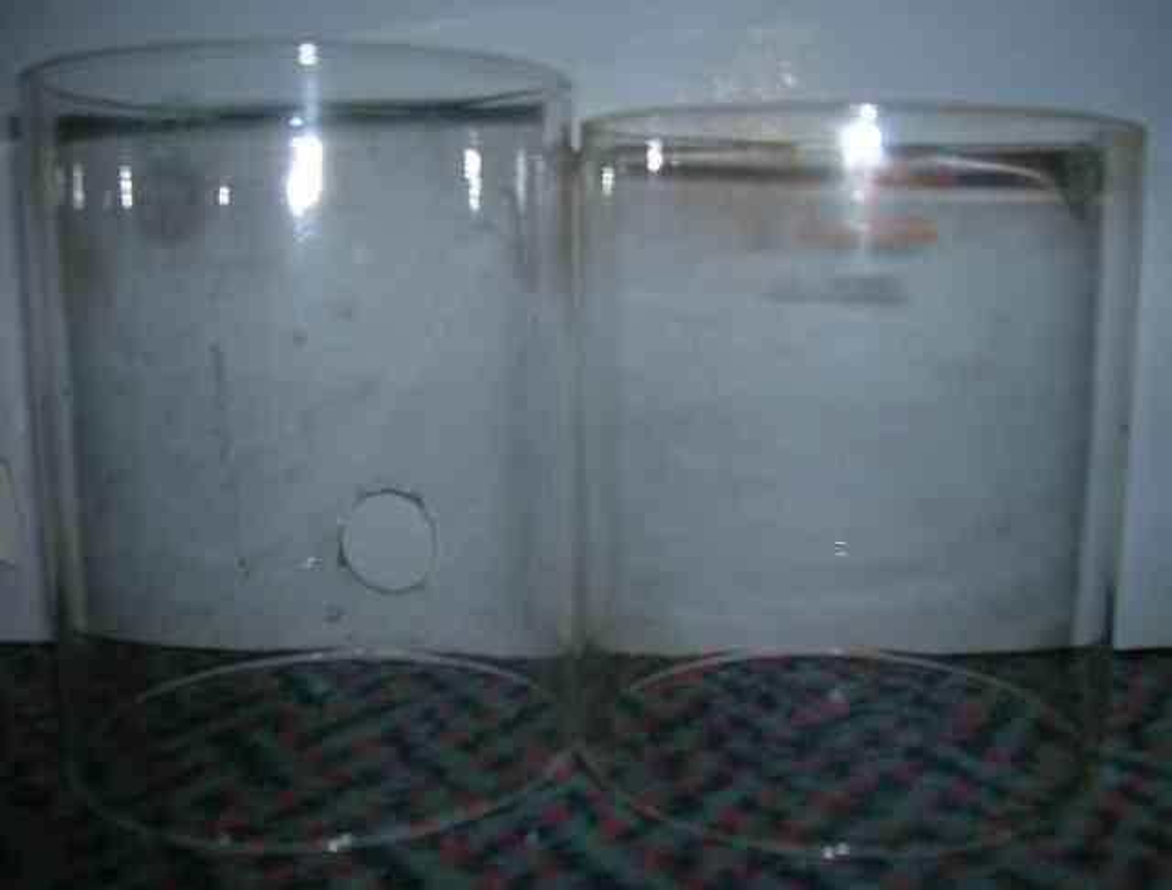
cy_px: 445
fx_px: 1156
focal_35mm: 34
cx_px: 586
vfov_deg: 42.1
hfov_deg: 53.7
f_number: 2.9
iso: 50
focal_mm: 5.7
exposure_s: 1/60.1
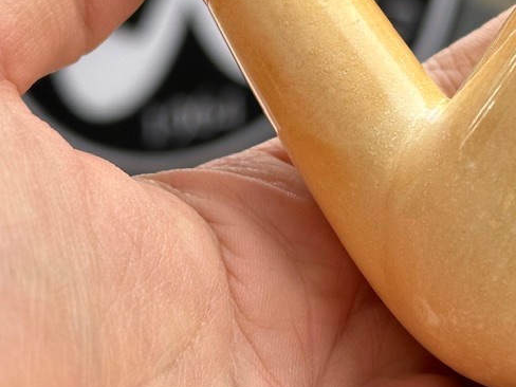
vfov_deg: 11.7
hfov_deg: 15.6
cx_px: 372
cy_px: 21
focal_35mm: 126
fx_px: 1878
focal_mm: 6.86
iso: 64
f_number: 1.78
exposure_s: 1/564
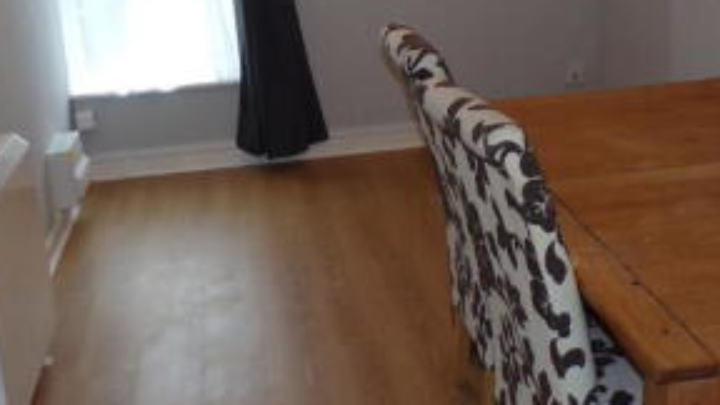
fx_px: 1012
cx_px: 374
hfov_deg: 39.2
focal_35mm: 53
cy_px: 151
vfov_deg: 22.6
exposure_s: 1/34
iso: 200
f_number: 3
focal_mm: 4.3
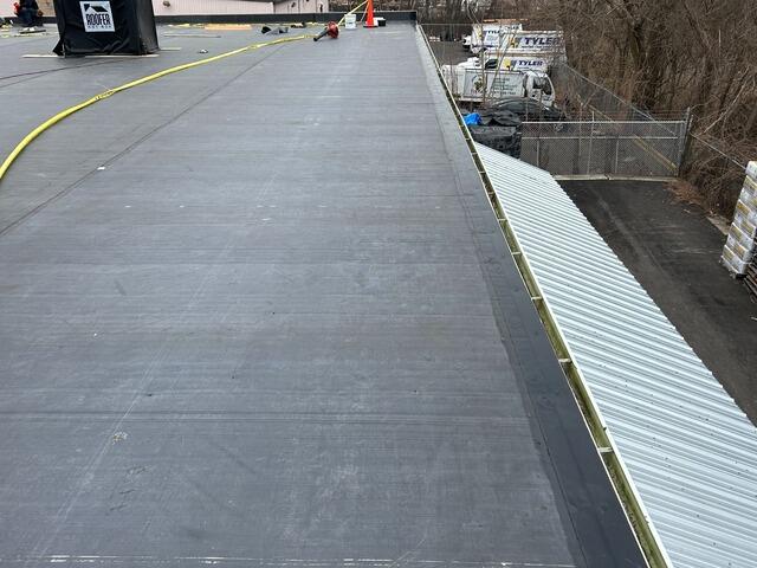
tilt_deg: -23.5
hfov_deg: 67.3
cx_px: 378
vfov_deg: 53.1
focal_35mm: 26
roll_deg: +1.6
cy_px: 284
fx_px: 569
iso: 50
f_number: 1.5
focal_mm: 5.7
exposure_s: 1/827
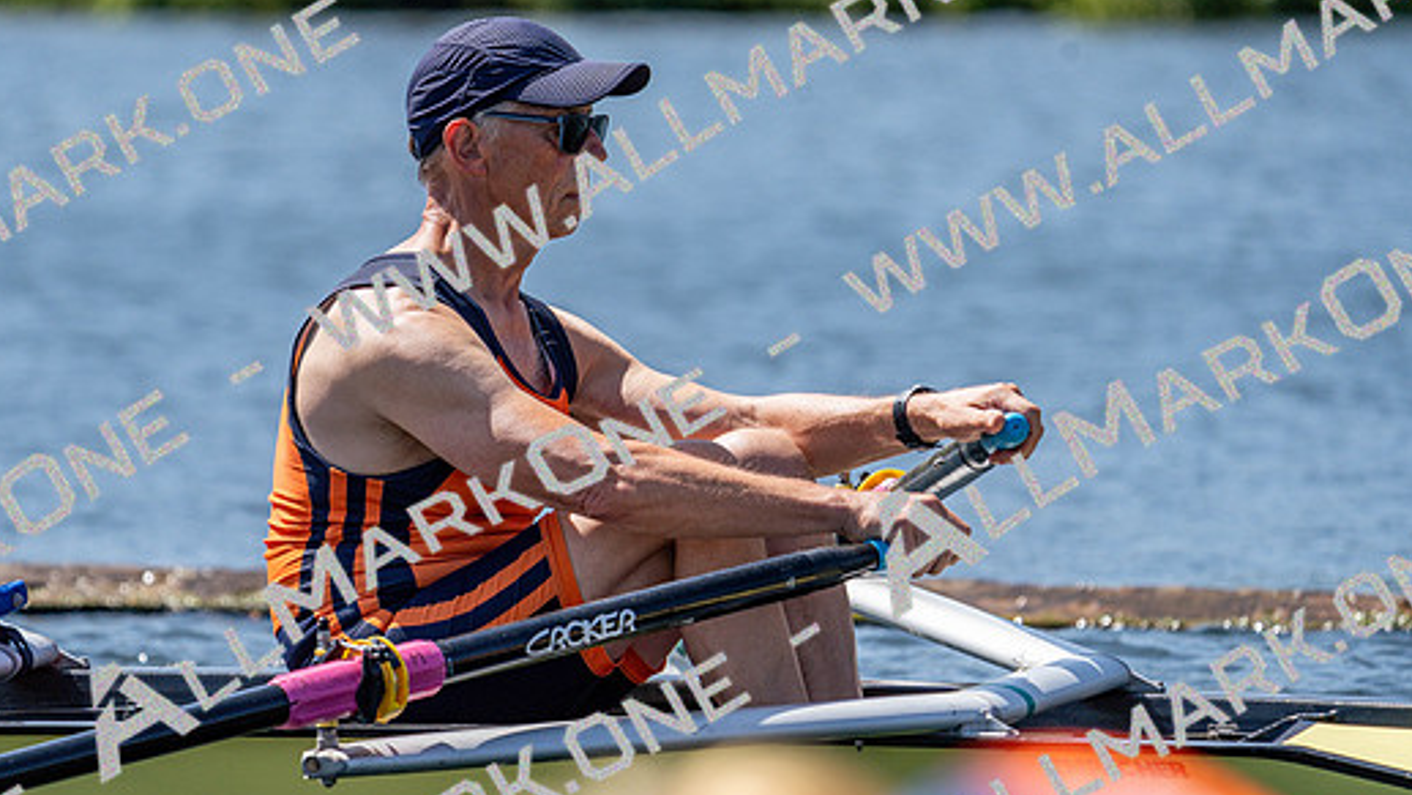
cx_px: 645
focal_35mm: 483
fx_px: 18087
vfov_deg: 2.5
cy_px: 359
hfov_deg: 4.5
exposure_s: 1/2000
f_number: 6.3
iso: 320
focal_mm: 411
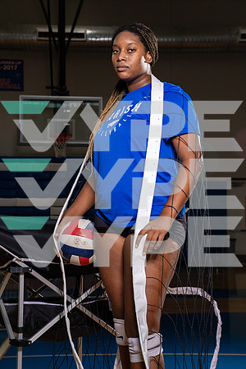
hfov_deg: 20.0
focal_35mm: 68
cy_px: 184
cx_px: 123
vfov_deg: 29.7
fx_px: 697
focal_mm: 68
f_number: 8
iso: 400
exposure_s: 1/250
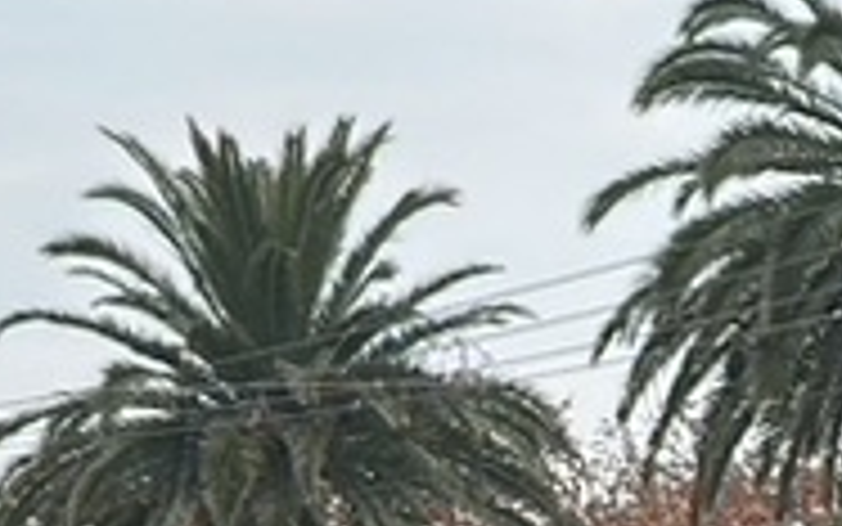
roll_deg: +1.5
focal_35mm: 278
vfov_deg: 4.5
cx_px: 1738
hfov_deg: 7.2
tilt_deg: -3.2
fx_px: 6381
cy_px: 1587
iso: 125
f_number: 1.78
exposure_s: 1/112
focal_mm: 6.86
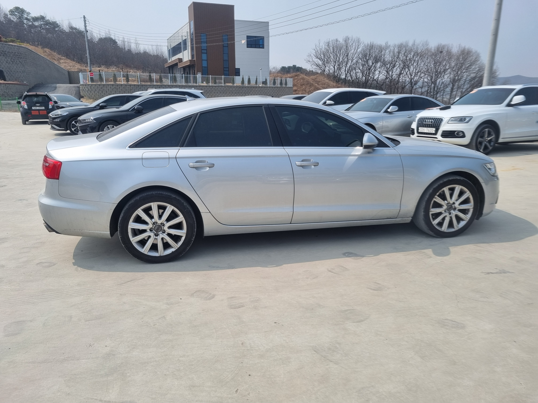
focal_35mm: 26
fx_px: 404
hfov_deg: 67.3
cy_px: 202
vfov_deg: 53.1
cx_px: 269
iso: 50
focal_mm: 5.4
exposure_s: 1/3448
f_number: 1.8
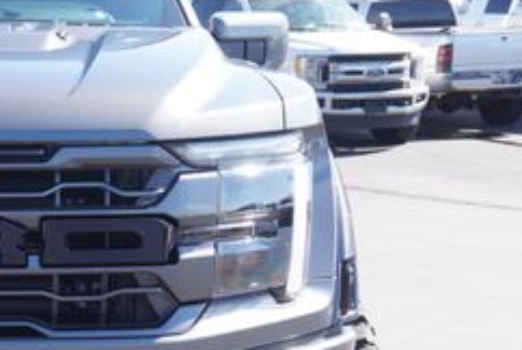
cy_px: 296
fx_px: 1326
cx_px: -121
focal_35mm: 91
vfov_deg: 14.9
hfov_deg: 20.7
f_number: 6.3
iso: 100
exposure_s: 1/100
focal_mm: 23
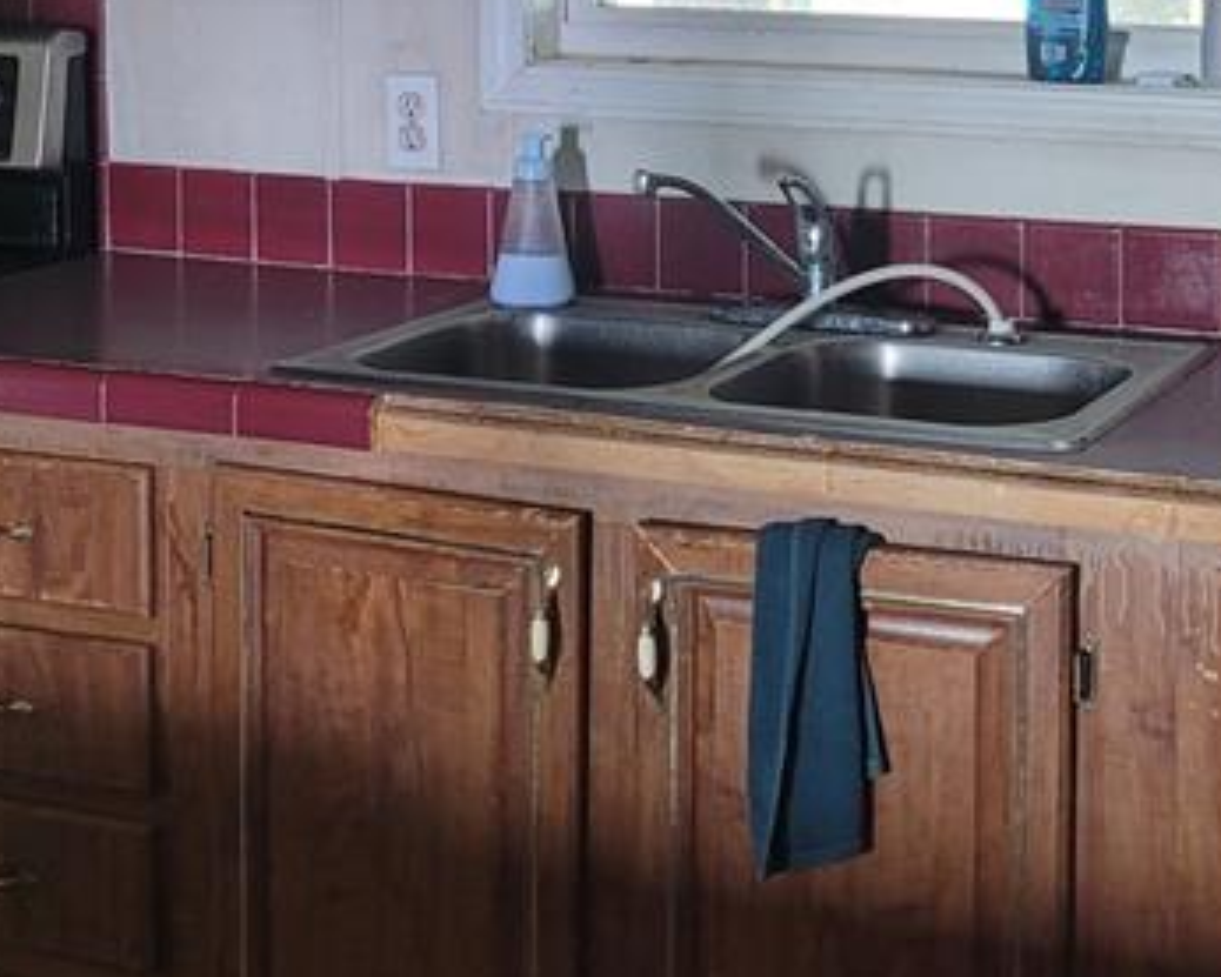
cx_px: 822
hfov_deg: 25.2
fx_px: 2711
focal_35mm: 75
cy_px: 92
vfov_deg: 20.0
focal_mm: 5.4
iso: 250
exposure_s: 1/40
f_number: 1.8
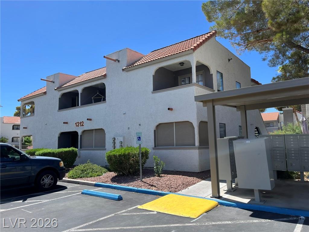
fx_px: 232
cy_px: 116
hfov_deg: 67.3
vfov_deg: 53.1
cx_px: 154
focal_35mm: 26
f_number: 1.6
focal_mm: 5.1
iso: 50
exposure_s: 1/2688
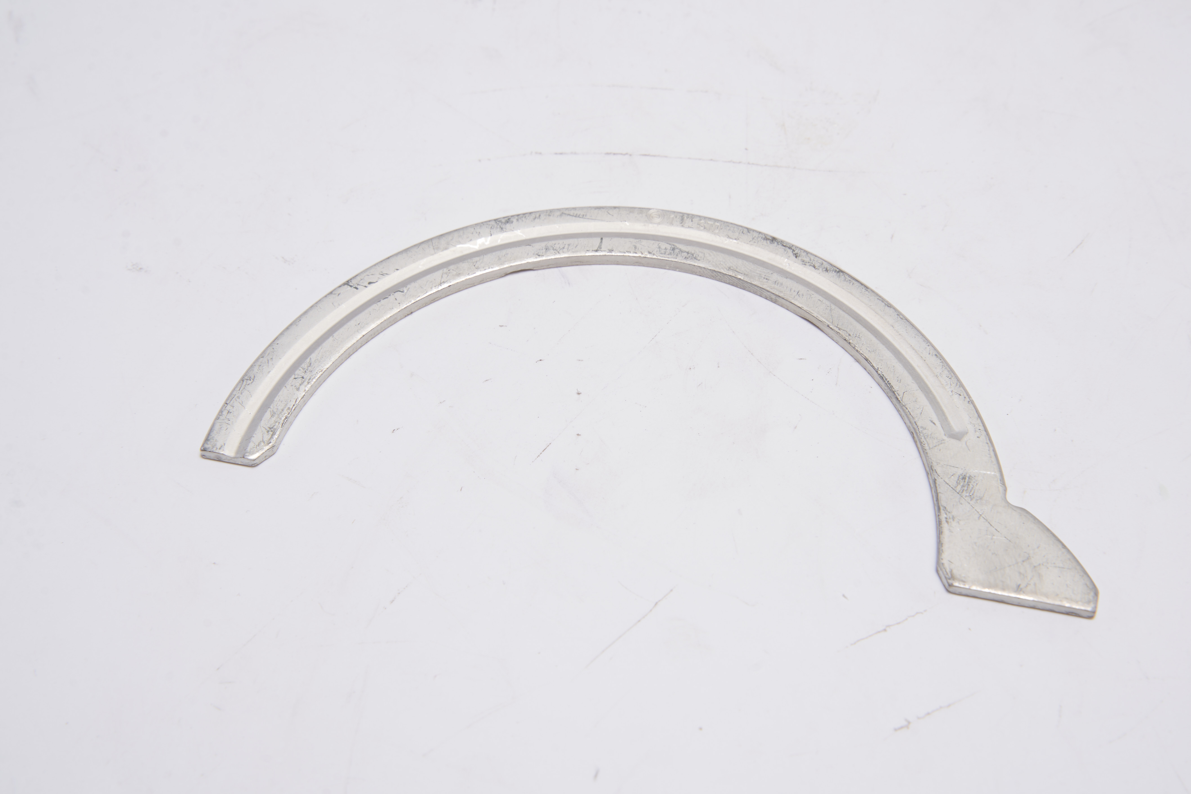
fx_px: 2514
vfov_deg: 17.9
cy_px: 380
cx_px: 647
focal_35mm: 76
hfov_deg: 26.6
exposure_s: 1/60
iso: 50
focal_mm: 67
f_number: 14
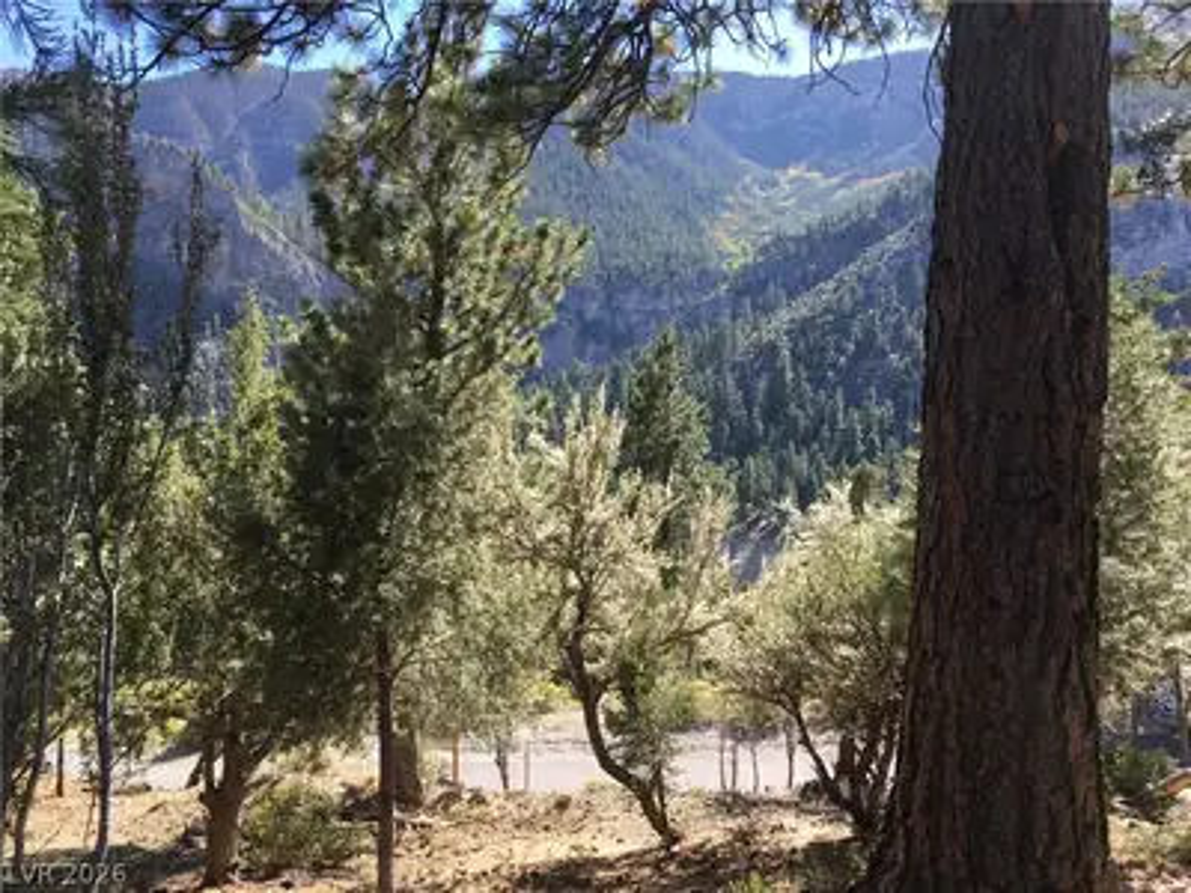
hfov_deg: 61.7
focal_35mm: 29
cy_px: 446
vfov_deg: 48.2
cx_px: 596
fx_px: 998
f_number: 2.2
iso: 25
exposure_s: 1/434
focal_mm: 4.15
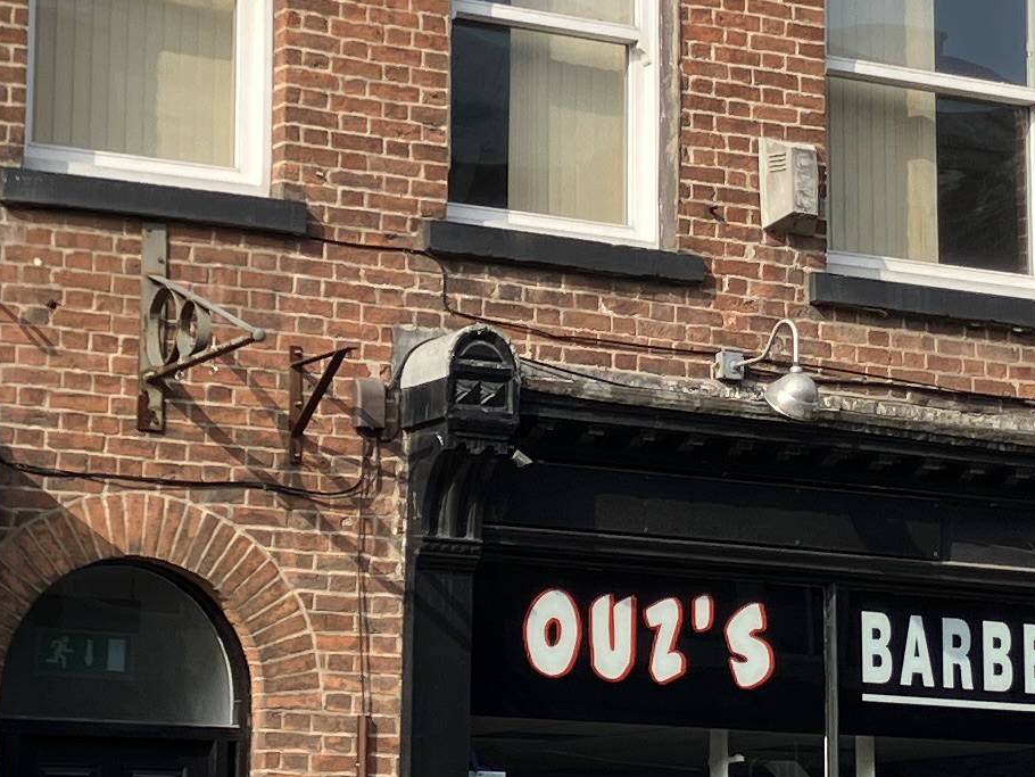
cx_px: 630
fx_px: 3709
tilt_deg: +11.8
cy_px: 291
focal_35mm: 124
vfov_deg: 12.0
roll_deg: -0.5
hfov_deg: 15.9
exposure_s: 1/1350
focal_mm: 3.99
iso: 32
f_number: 1.8
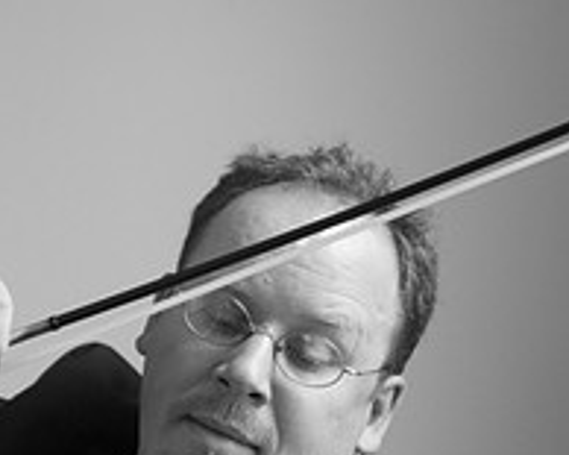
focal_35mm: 262
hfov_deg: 7.4
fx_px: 4410
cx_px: 131
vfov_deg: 5.9
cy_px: 191
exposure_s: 1/60
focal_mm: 80
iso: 320
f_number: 2.8
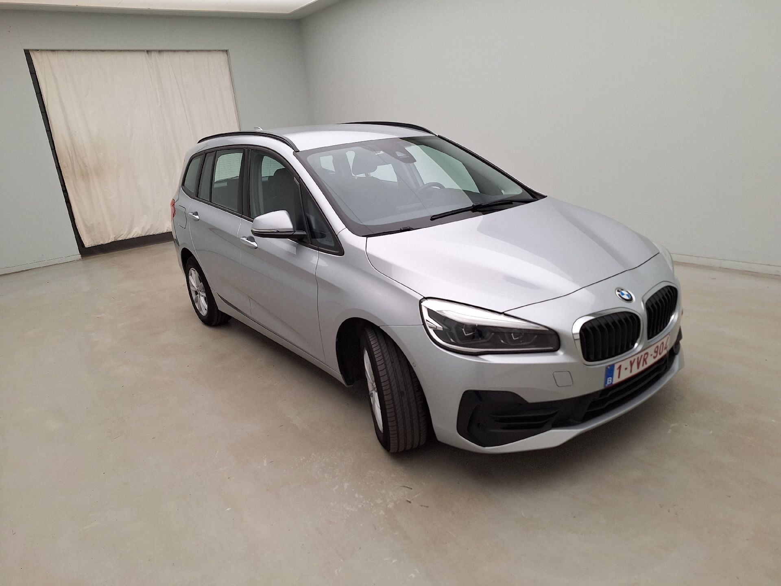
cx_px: 390
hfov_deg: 73.9
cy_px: 293
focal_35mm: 23
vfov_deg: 58.9
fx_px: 519
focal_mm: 5.54
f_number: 1.8
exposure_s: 1/117
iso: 40
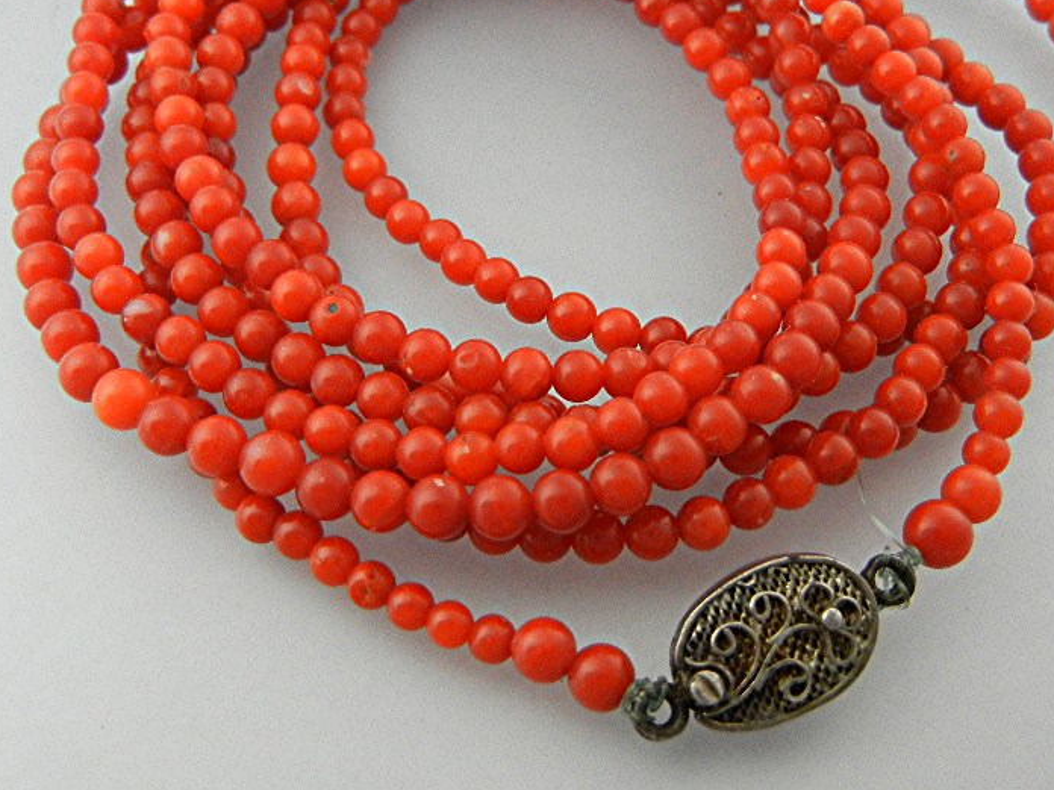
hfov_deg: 38.2
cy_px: 295
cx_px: 548
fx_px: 1522
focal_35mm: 50
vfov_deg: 29.0
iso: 400
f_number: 3.6
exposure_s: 1/50
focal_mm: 6.2
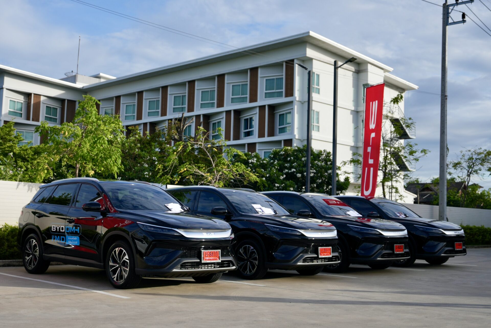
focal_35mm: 45
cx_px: 246
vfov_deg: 29.9
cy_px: 164
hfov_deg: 43.6
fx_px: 614
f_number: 2.8
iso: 200
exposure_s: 1/2500
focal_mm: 30
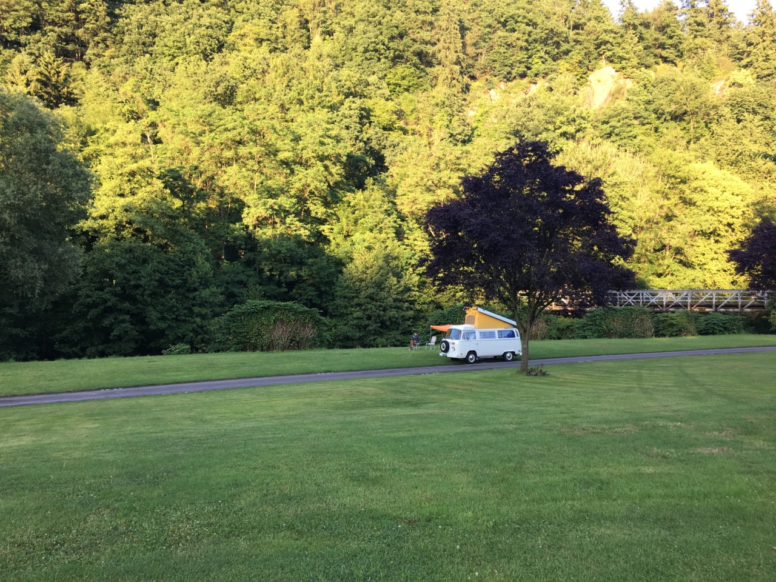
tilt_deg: +1.7
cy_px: 291
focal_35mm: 29
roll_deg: -0.7
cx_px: 388
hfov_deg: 61.7
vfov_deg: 48.2
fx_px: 650
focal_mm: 4.15
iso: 25
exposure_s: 1/100
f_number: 2.2
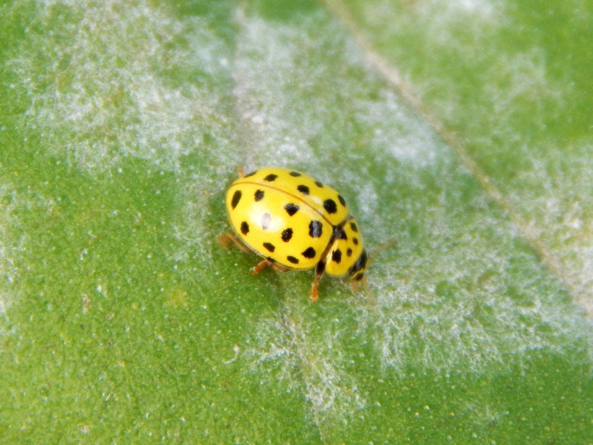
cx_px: 296
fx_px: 3547
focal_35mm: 207
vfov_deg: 7.2
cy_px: 222
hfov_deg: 9.6
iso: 140
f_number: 5.4
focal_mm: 37.1
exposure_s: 1/30
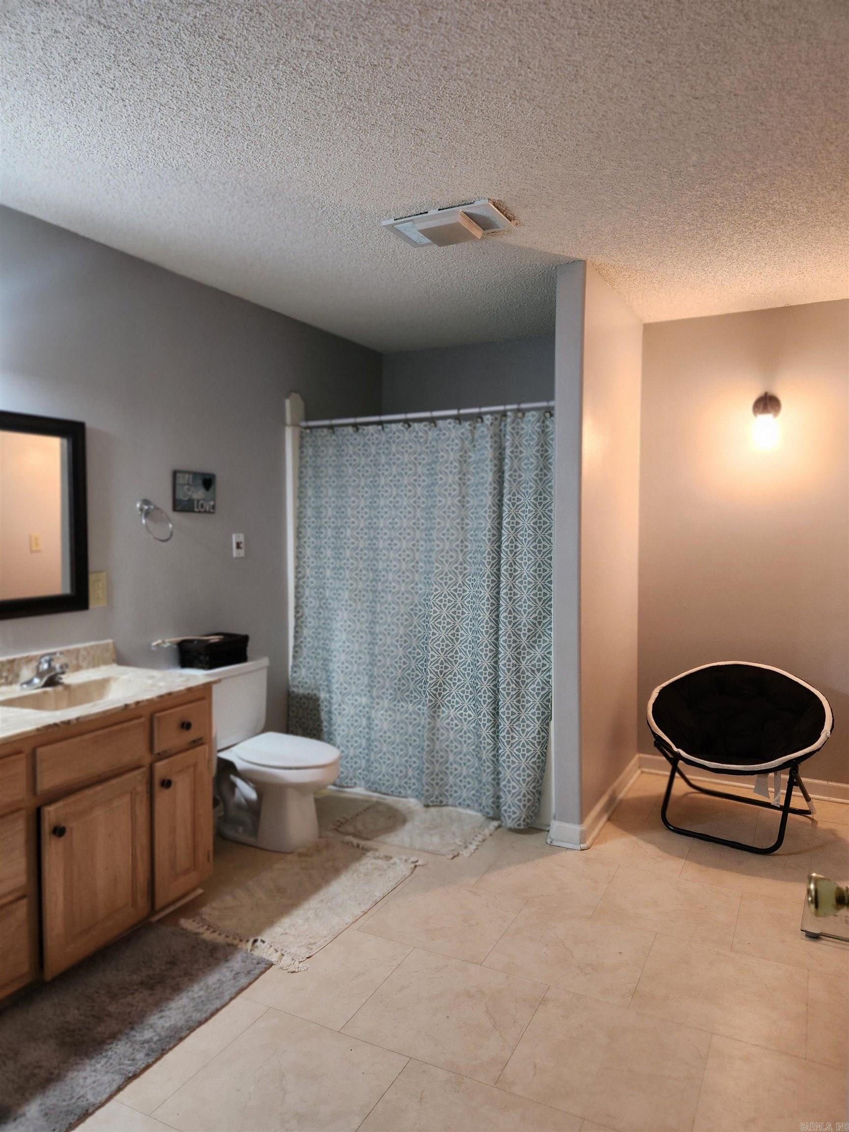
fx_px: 752
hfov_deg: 58.9
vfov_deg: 73.9
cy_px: 566
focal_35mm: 23
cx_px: 424
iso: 500
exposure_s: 1/120
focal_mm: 5.4
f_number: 1.8
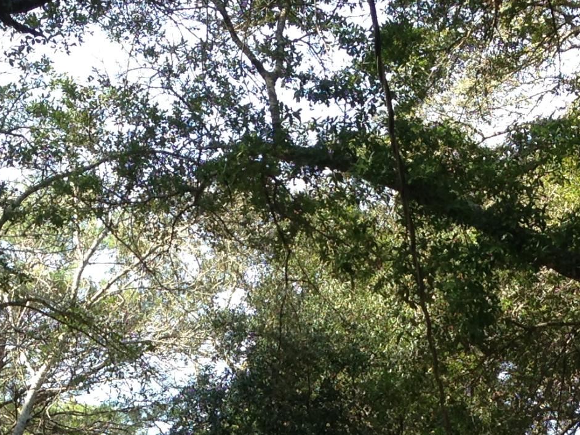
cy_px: 562
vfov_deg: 13.6
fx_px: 1759
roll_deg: +1.6
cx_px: 195
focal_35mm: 105
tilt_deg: +8.3
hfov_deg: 18.7
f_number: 2.4
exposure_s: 1/219
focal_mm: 4.12
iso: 50
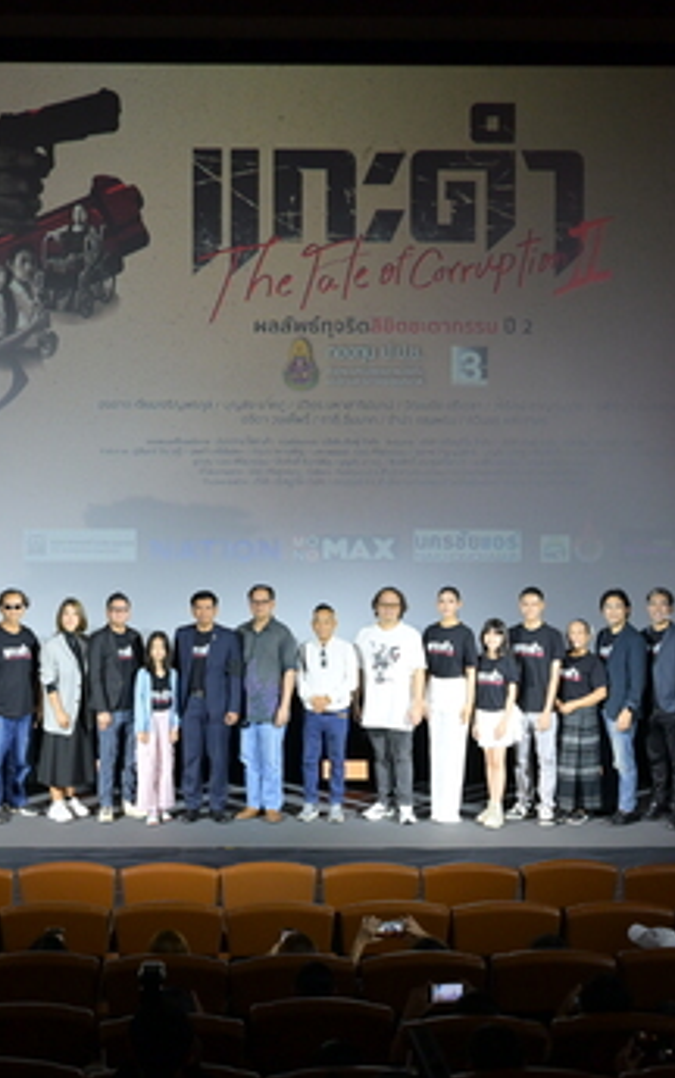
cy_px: 537
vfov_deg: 35.7
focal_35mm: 57
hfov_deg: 22.6
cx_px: 191
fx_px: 1676
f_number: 6.3
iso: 2000
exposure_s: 1/160
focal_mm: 37
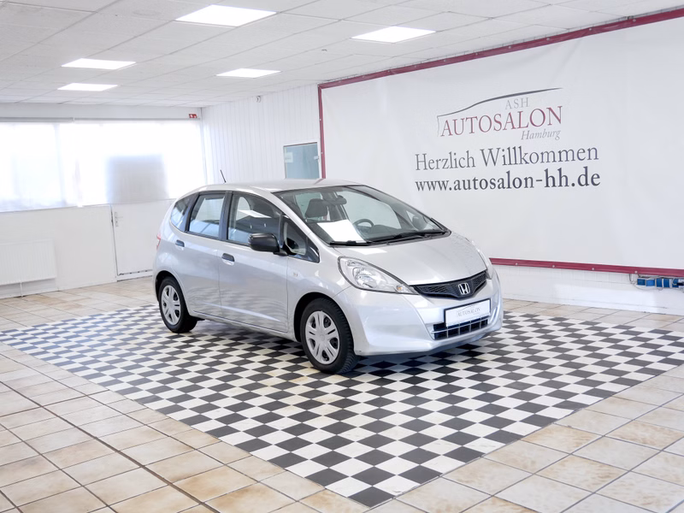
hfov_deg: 51.4
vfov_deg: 39.7
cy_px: 256
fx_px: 711
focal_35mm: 36
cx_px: 342
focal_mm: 18
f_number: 3.9
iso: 500
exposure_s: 1/60
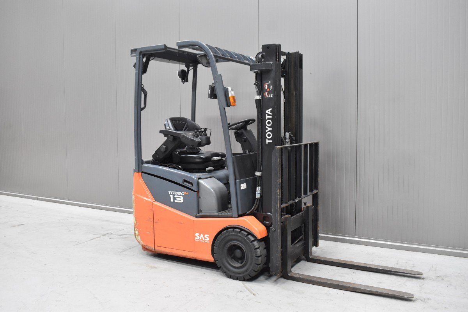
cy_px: 156
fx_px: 409
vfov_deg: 41.7
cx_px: 234
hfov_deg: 59.5
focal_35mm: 32
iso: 1600
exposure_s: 1/25
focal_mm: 21
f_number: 5
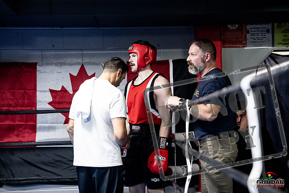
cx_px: 144
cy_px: 96
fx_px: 562
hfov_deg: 28.8
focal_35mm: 70
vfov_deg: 19.5
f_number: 2.8
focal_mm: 70
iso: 10000
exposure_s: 1/1000
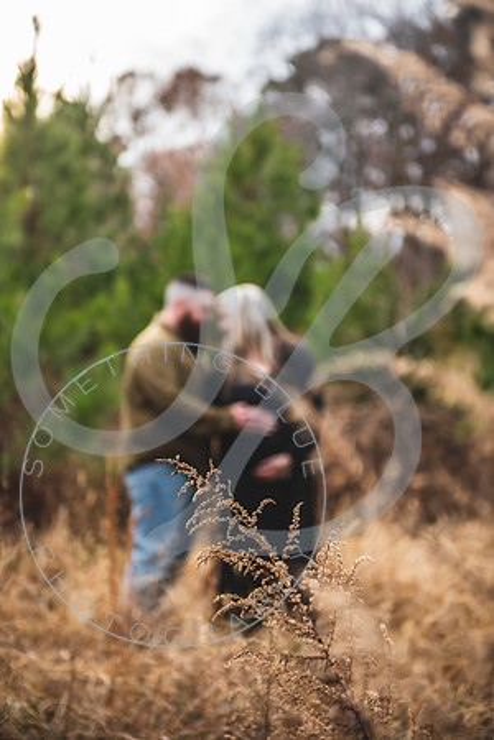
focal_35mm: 70
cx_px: 247
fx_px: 1441
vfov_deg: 28.8
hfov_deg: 19.5
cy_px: 370
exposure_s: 1/250
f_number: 2.8
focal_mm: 70
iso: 500
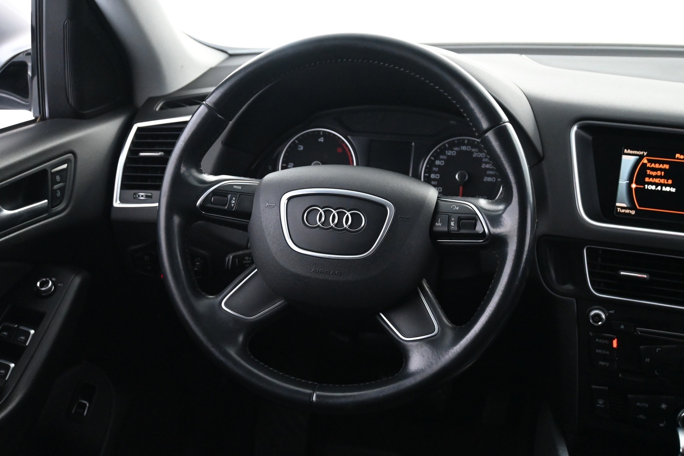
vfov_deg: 32.8
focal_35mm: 41
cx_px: 345
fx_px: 774
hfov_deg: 47.7
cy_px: 223
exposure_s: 1/40
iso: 4500
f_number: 4.5
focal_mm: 26.5
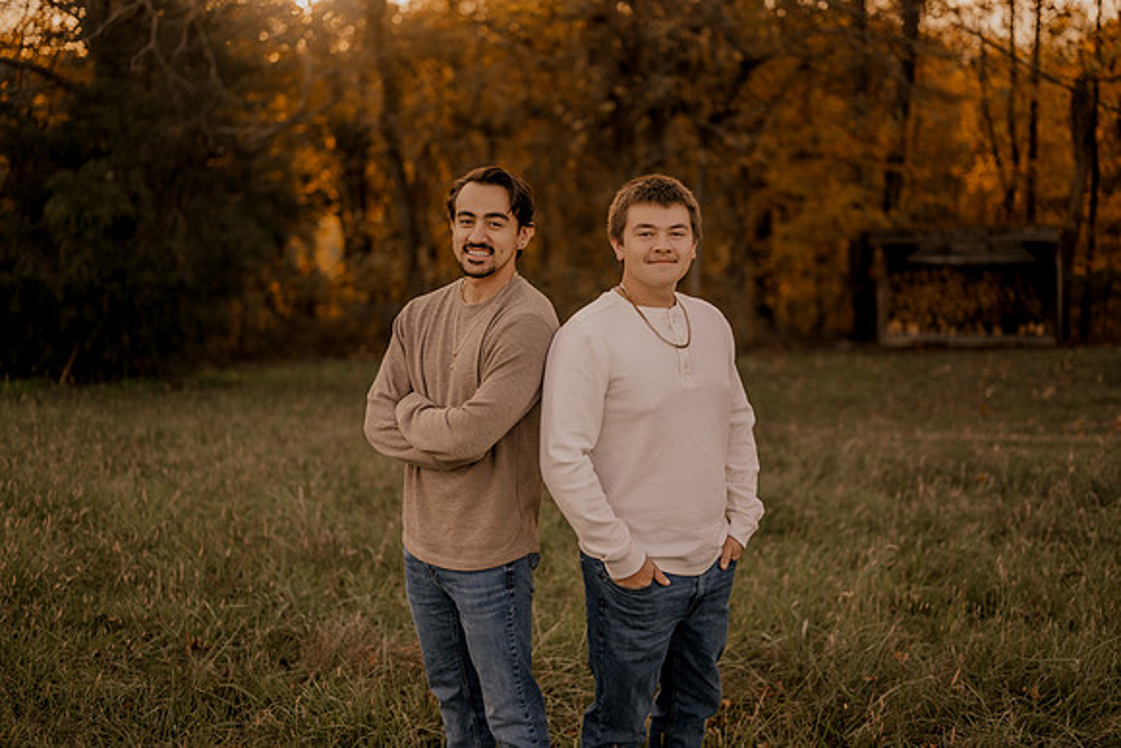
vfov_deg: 27.0
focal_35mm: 50
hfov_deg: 39.6
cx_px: 560
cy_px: 374
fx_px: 1557
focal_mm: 50
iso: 250
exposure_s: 1/500
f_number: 1.8
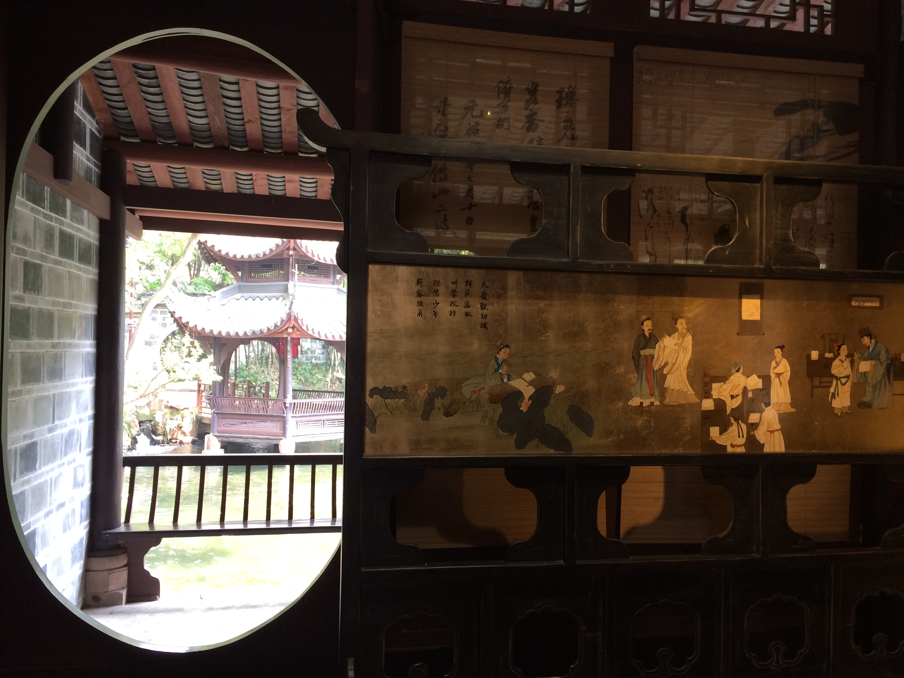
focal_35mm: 29
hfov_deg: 61.7
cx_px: 452
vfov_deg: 48.2
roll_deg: -1.2
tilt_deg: +0.9
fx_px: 757
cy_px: 339
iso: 50
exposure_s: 1/33
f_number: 2.2
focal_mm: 4.15
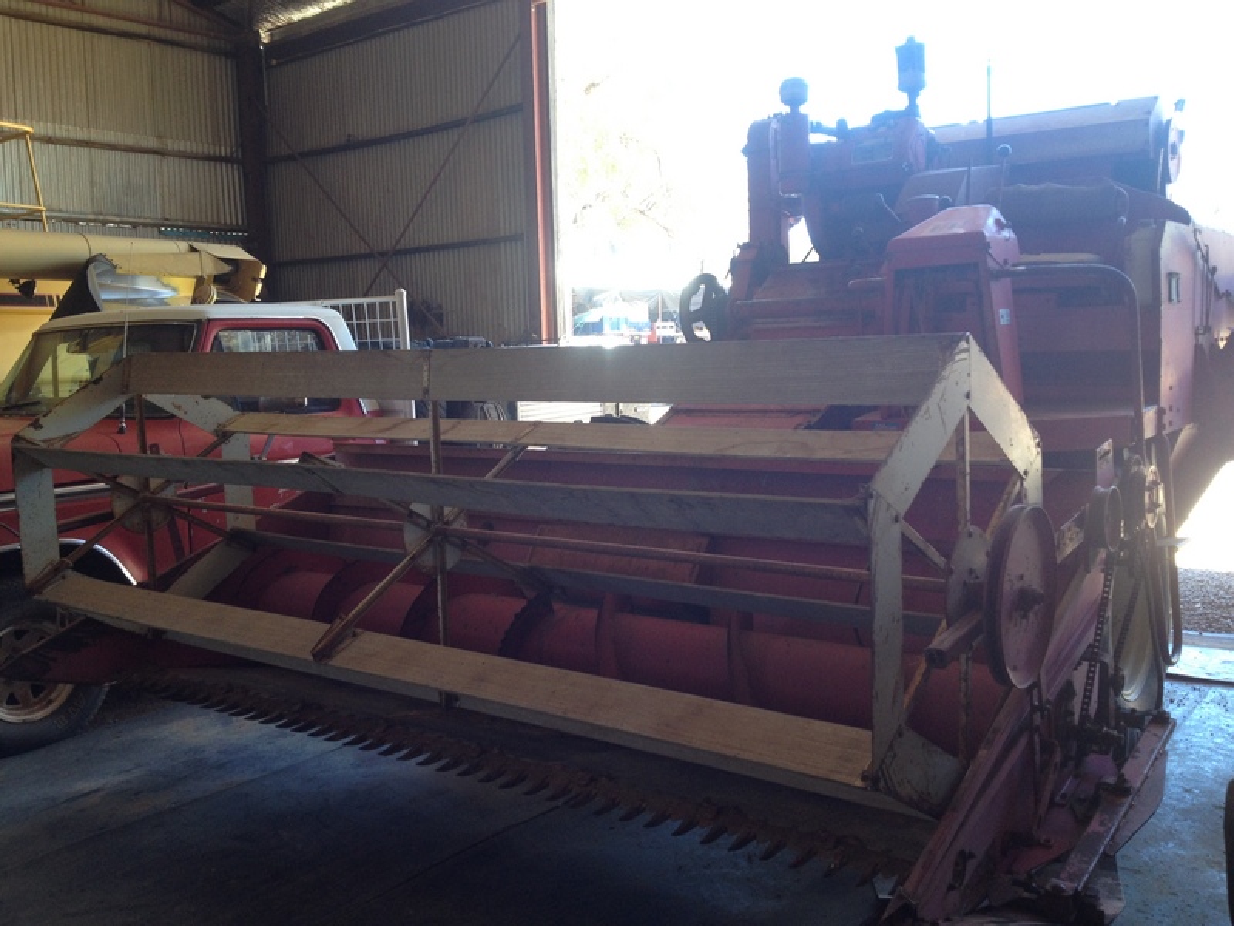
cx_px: 617
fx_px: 1248
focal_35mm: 35
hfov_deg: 52.6
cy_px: 463
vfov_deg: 40.7
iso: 64
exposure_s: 1/60
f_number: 2.4
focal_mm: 4.28
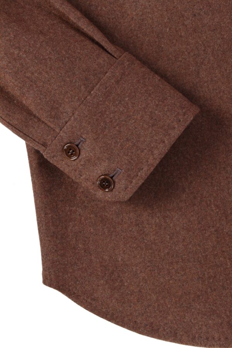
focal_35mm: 82
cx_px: 116
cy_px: 174
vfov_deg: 24.6
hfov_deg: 16.6
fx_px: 797
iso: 100
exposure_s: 1/125
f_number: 8
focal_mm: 55
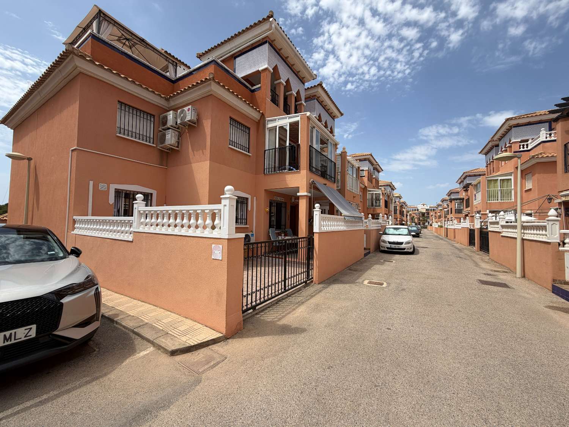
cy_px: 214
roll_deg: -0.8
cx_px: 284
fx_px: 230
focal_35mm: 14
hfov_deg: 102.1
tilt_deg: +3.1
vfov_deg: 85.7
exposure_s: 1/928
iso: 20
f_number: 2.2
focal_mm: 2.22
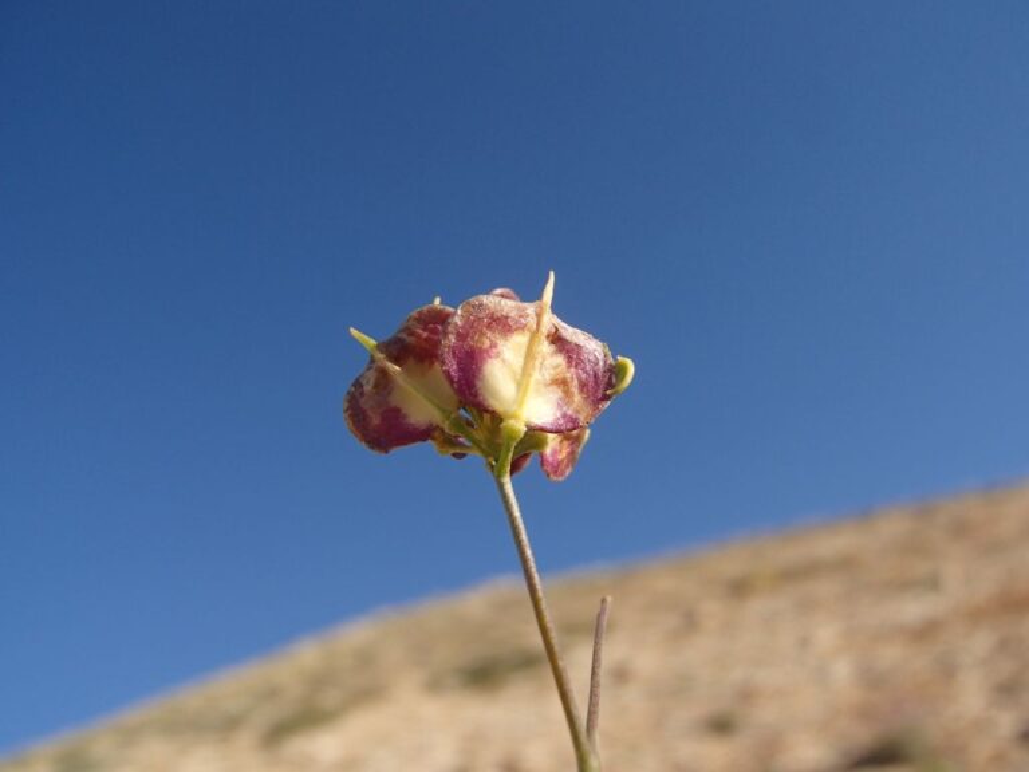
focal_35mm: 37
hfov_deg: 50.1
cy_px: 386
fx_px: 1100
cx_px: 514
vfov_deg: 38.7
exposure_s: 1/500
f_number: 4.7
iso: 100
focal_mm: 6.64
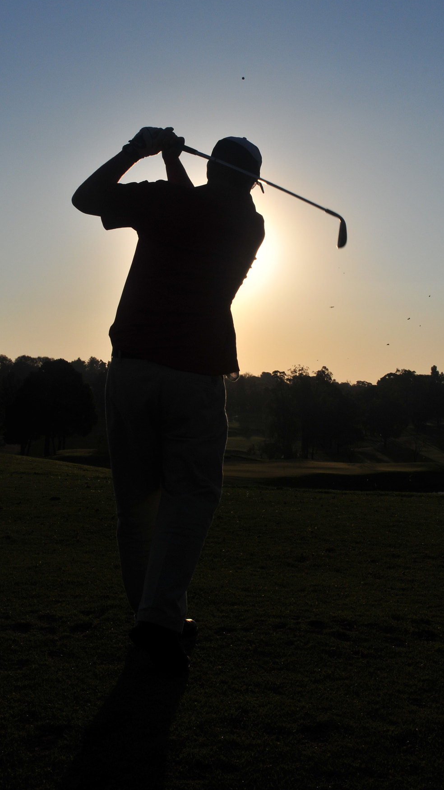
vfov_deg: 41.6
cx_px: 249
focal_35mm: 50
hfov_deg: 24.1
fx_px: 1038
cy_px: 355
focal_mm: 27
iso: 200
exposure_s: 1/400
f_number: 18
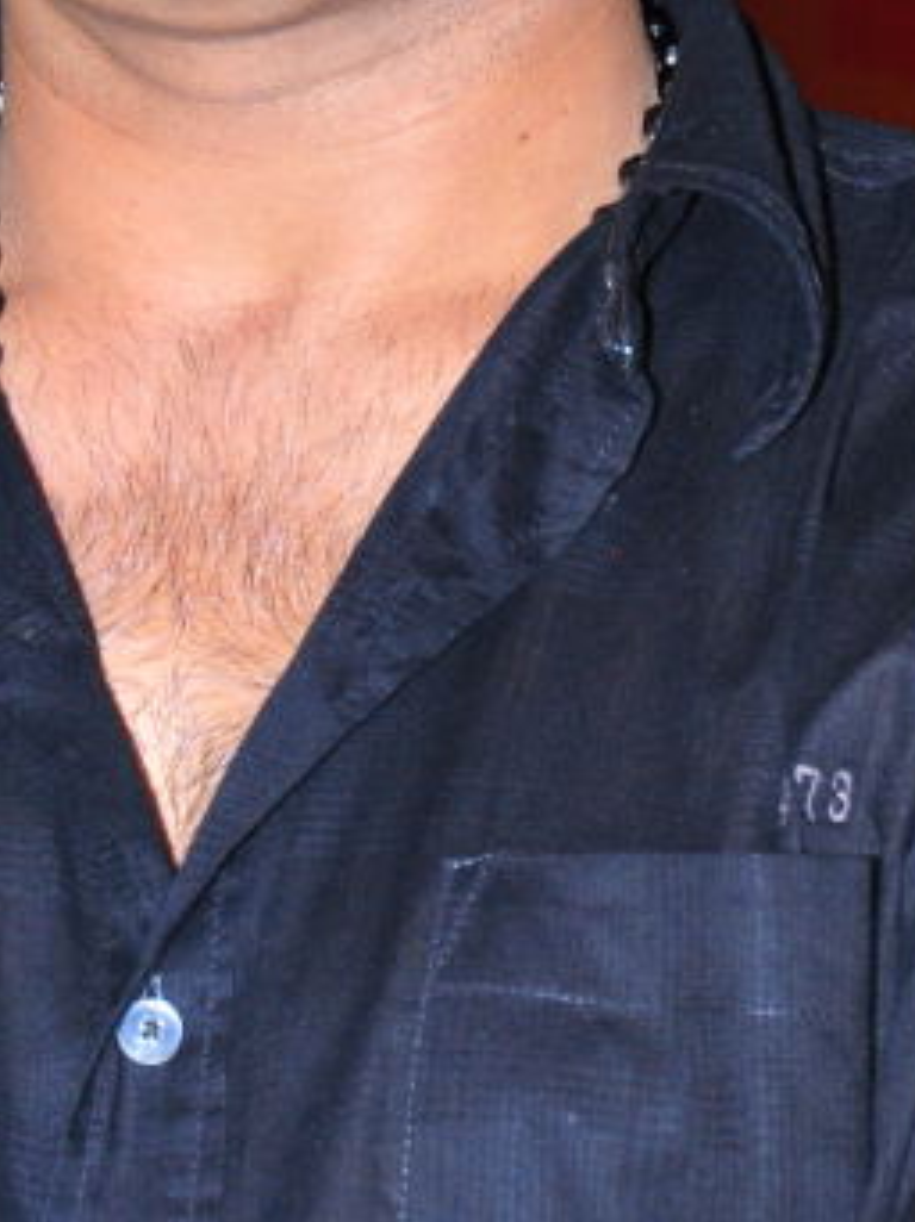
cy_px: 254
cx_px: 182
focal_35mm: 453
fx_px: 16001
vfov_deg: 4.4
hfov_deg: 3.3
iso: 500
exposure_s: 1/160
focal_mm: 105
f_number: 11
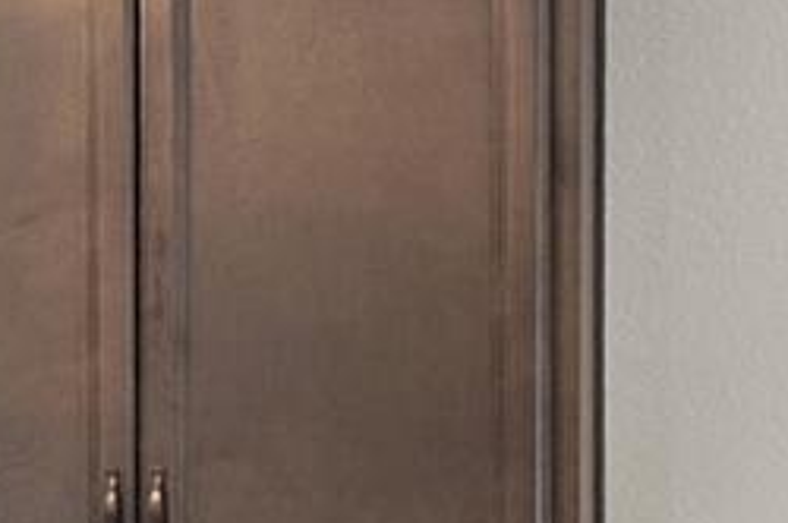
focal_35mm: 109
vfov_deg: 12.1
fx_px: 2383
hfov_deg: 10.9
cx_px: -1655
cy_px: 712
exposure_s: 2
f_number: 11
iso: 250
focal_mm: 17
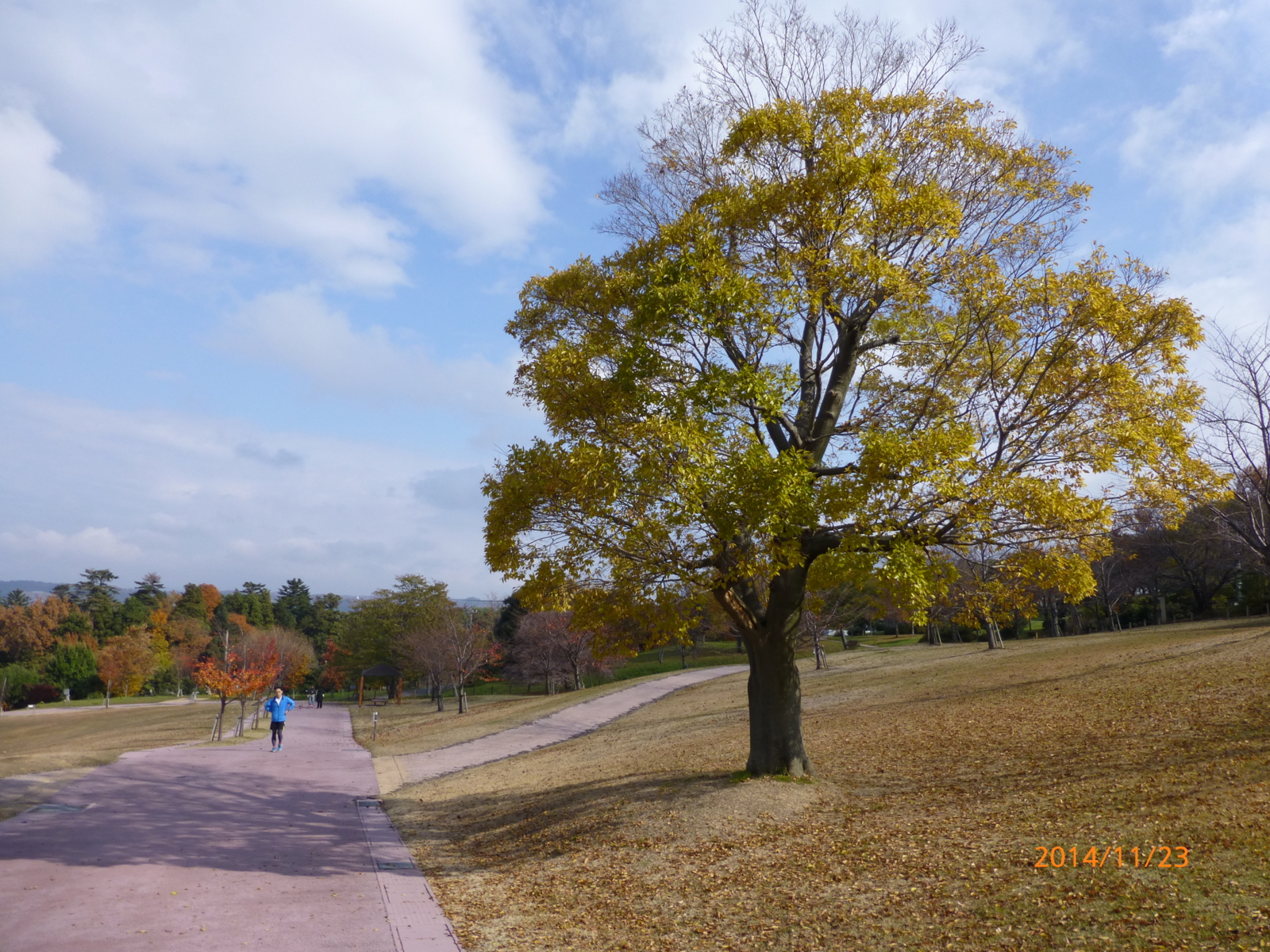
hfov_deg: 71.6
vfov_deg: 56.8
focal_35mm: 24
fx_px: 881
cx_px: 635
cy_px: 476
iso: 100
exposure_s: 1/1000
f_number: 4
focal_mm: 4.3
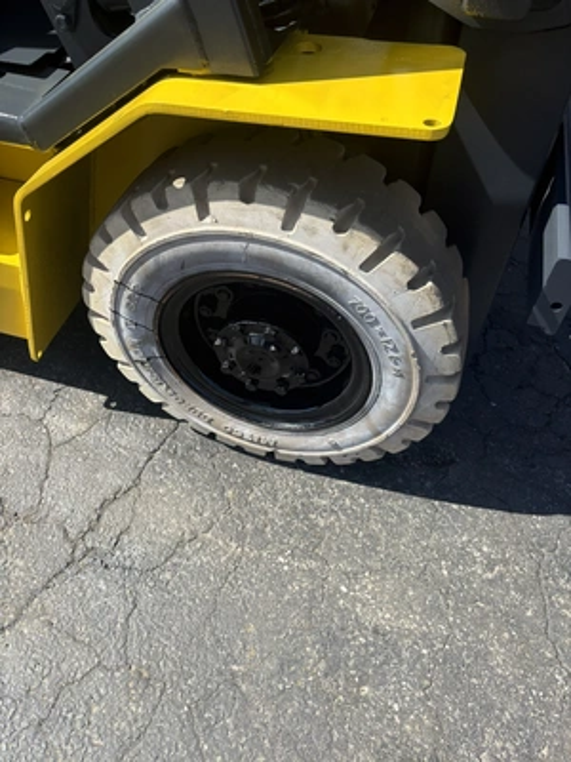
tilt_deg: -46.7
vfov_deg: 67.3
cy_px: 381
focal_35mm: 26
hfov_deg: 53.1
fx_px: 572
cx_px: 286
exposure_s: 1/2639
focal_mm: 5.96
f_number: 1.6
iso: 64
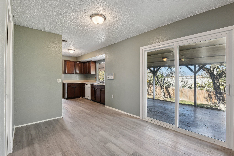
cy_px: 78
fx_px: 104
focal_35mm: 16
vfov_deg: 73.8
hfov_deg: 96.7
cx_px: 117
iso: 400
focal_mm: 16
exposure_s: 1/15
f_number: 8
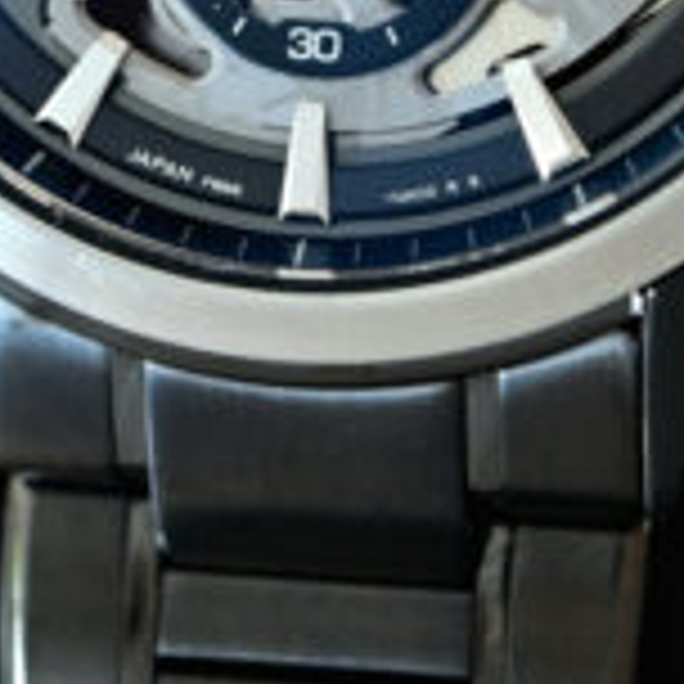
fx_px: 5768
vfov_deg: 6.7
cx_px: 356
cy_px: -158
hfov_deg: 6.8
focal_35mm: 258
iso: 320
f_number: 7.1
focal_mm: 60
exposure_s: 1/60
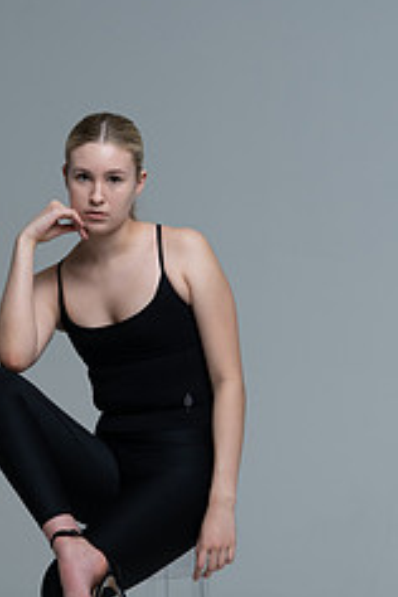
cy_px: 466
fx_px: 2205
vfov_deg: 15.3
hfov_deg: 10.3
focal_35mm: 133
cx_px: 96
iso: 320
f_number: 9
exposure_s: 1/160
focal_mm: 70
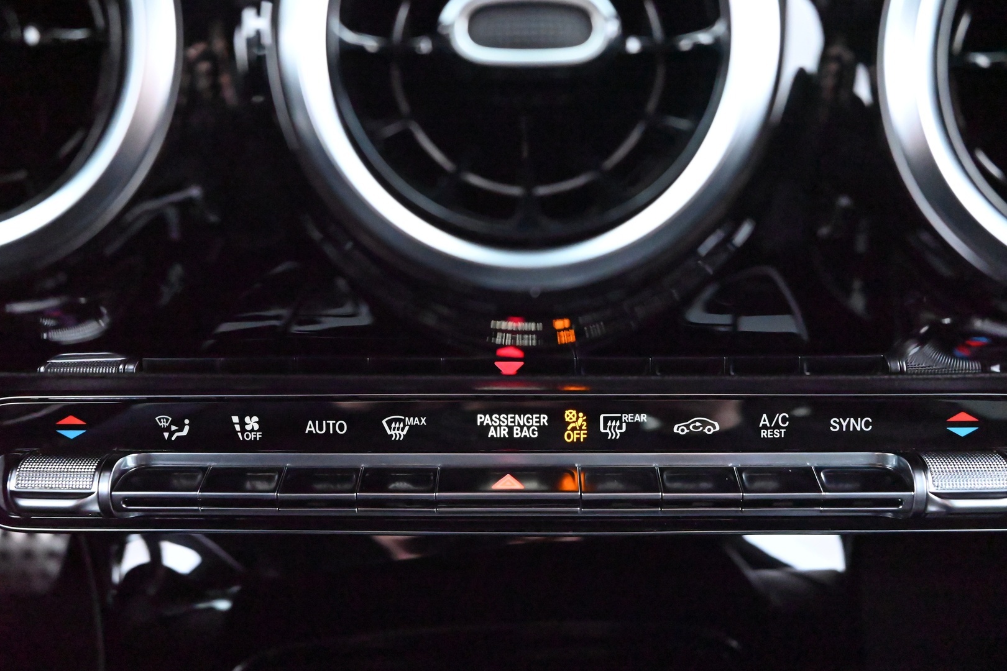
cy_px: 336
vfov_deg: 40.0
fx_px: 923
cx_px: 504
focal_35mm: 33
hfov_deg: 57.2
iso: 25600
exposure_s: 1/40
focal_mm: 33
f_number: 4.8
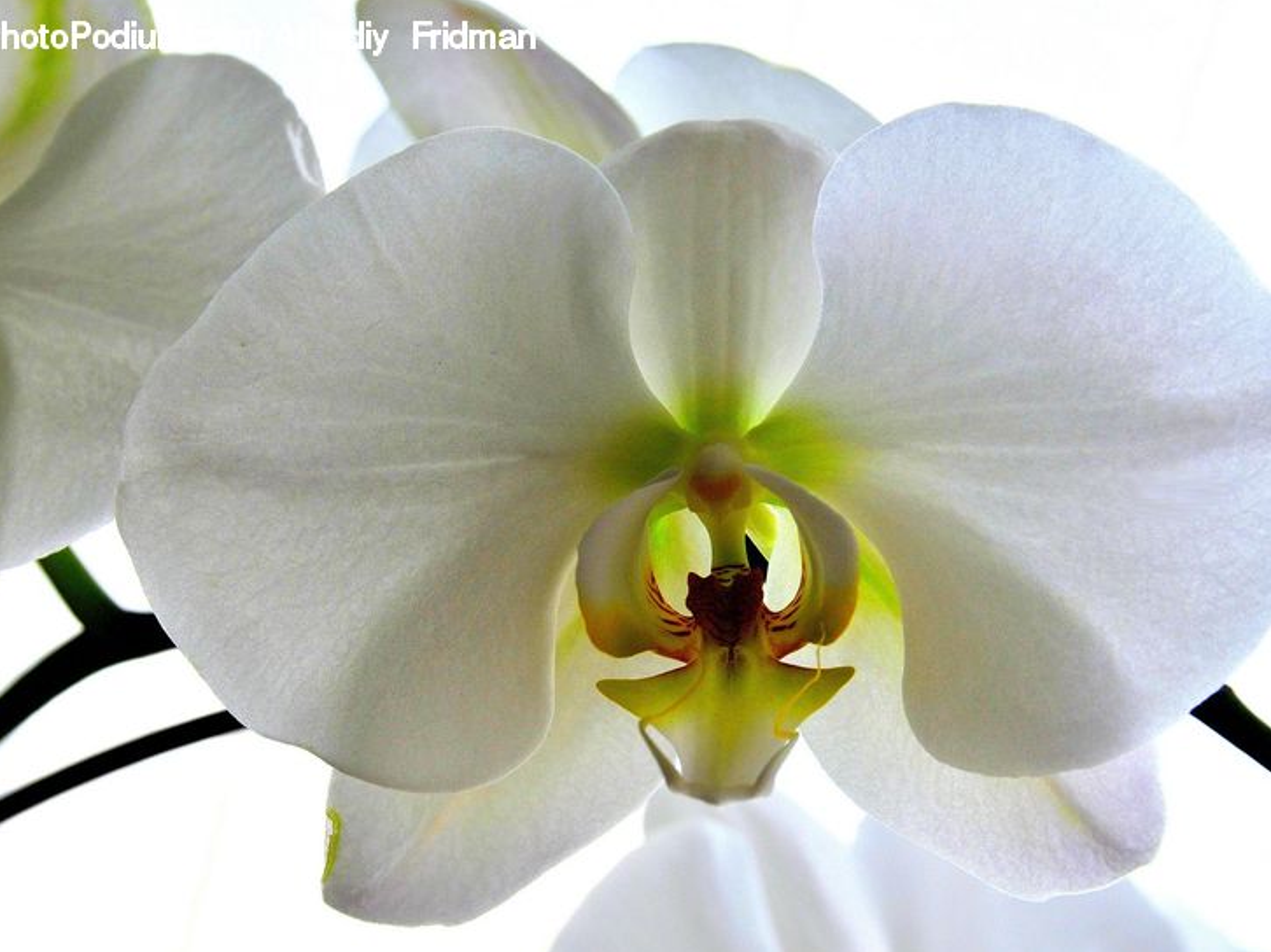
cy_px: 517
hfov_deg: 15.8
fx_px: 4588
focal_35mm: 125
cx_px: 606
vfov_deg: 11.8
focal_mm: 70
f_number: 9
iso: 200
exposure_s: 1/100
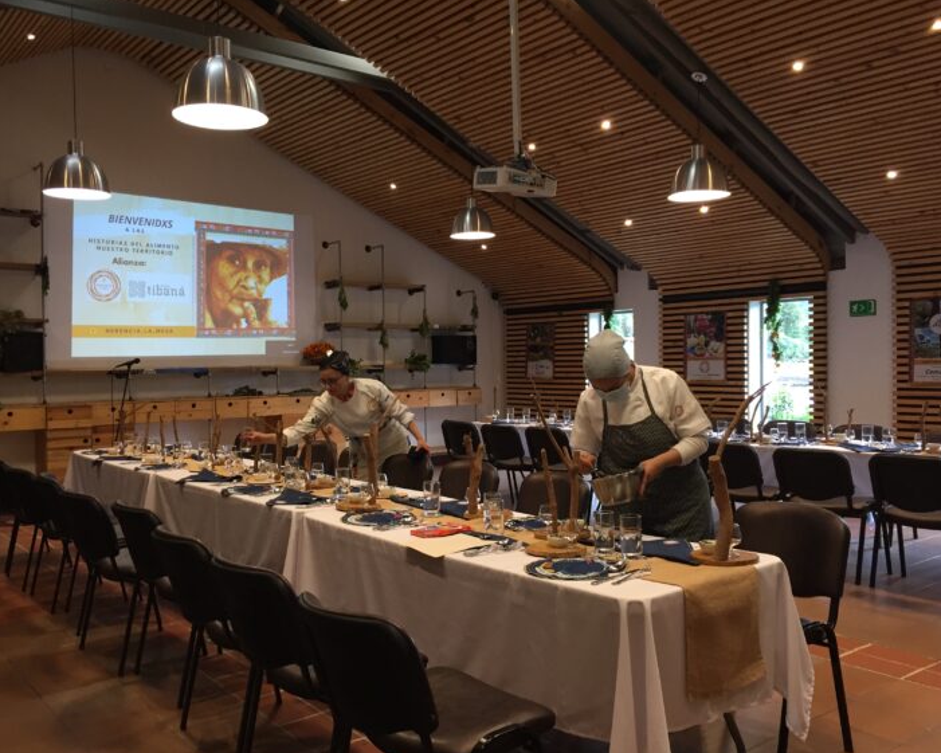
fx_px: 863
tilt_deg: -1.6
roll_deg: +0.3
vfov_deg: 47.1
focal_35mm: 31
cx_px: 450
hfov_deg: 57.1
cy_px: 380
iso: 50
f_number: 2.2
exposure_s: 1/30
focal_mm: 4.15
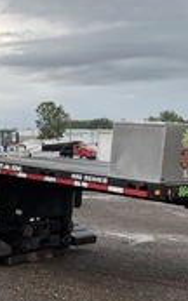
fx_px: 583
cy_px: 184
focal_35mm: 71
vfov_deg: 28.9
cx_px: -19
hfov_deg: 17.7
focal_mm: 3
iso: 25
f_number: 1.8
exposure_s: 1/642
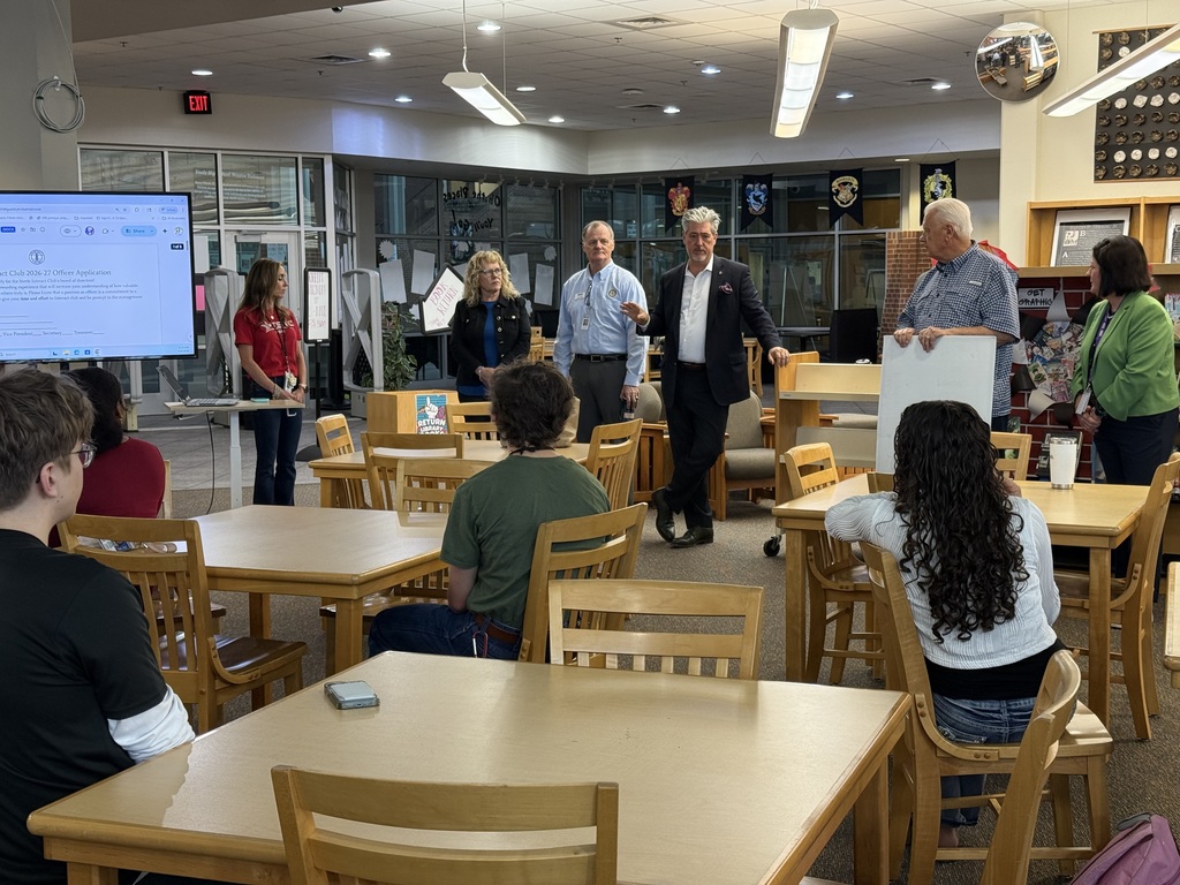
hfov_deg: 39.7
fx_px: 1636
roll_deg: +1.1
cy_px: 442
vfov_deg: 30.3
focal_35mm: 48
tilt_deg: -5.2
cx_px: 590
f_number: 1.78
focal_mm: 6.76
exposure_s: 1/60
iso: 160
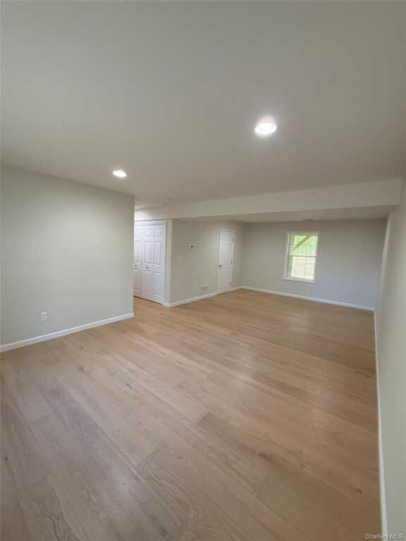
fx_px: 219
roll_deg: -2.7
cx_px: 203
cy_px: 270
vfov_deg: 102.1
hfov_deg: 85.7
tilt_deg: -6.2
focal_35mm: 14
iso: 400
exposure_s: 1/120
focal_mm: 2.22
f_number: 2.2
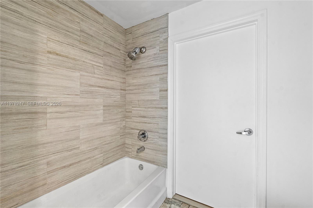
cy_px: 104
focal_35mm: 15
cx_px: 156
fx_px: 130
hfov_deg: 100.4
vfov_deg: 77.3
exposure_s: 1/2
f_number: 11
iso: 160
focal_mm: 10
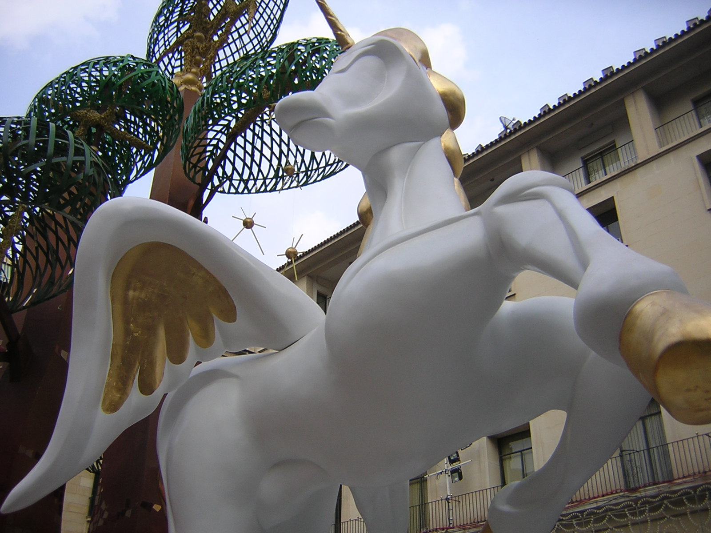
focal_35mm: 36
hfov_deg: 51.4
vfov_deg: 39.7
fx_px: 739
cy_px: 266
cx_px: 356
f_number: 2.6
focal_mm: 4.7
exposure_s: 1/276
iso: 100
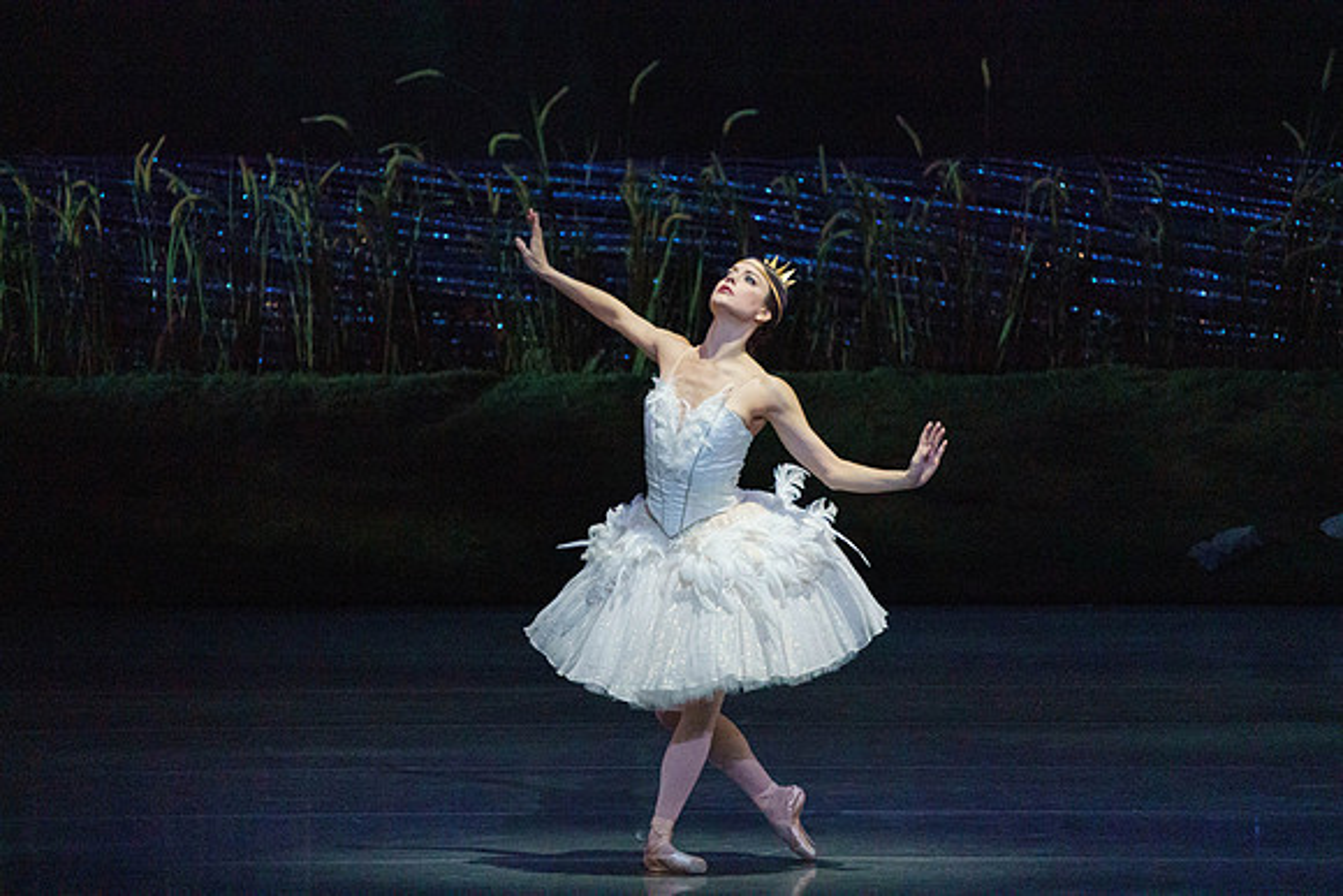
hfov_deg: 5.2
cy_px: 448
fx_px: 14925
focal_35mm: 400
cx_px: 672
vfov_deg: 3.4
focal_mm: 400
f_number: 5.6
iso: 8000
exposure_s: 1/320
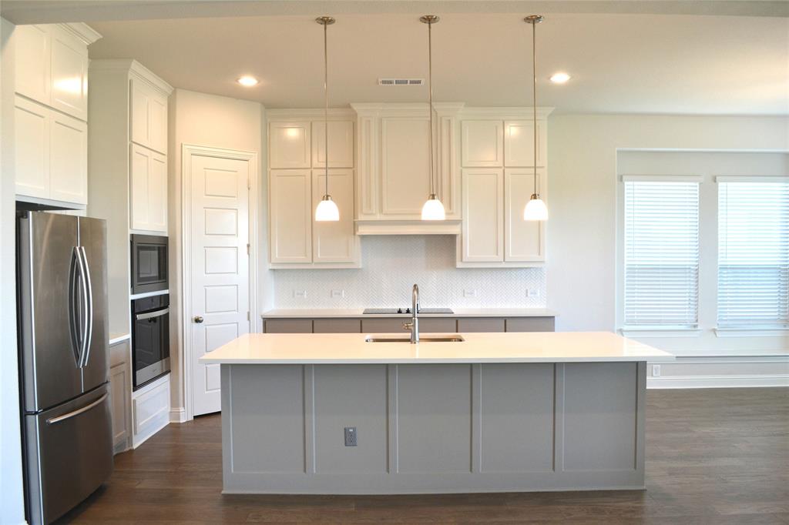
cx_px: 394
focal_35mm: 27
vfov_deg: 47.9
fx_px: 592
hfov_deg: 67.4
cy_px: 262
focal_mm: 18
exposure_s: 1/60
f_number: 5.6
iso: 400
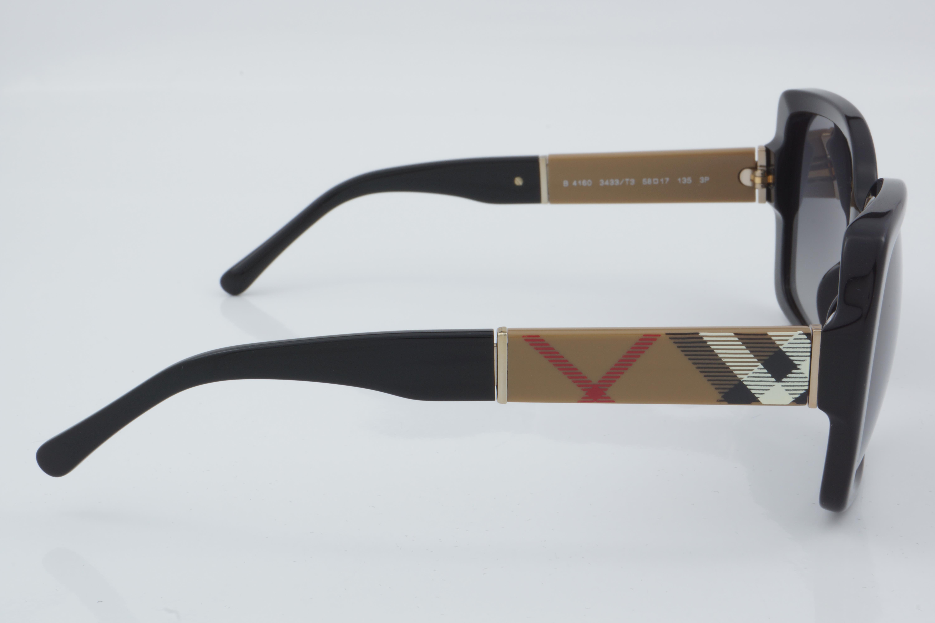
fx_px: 1948
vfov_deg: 18.2
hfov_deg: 27.0
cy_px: 312
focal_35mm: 75
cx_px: 468
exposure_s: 1/4
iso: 100
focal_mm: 50
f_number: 32
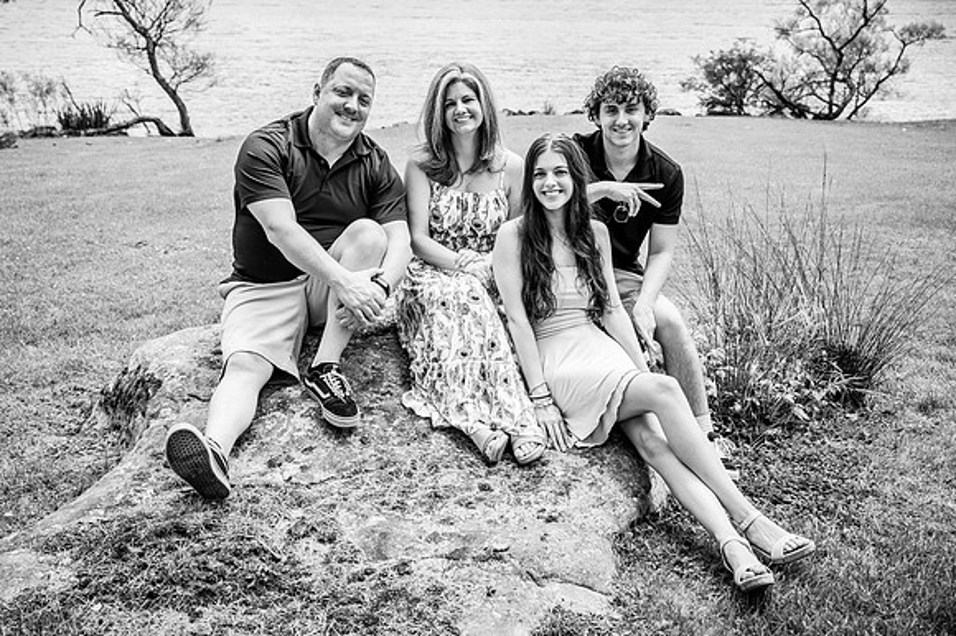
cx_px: 448
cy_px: 316
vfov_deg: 33.9
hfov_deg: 49.1
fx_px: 1045
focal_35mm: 39
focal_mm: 34
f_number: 4
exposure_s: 1/250
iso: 100
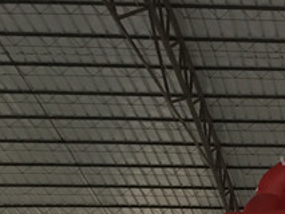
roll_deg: +2.4
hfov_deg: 16.6
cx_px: 484
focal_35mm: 102
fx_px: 840
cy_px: 370
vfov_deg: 13.2
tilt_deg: +3.5
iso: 125
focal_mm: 4.15
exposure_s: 1/8
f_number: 2.2
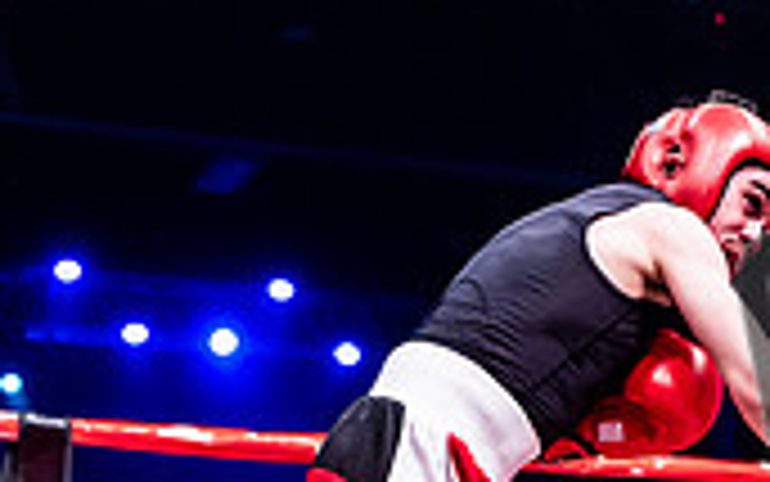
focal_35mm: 142
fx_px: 2981
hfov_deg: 14.5
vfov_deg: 9.2
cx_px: 747
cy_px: 309
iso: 4000
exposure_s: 1/1000
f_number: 2.5
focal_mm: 41
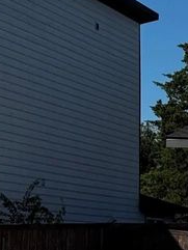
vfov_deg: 9.7
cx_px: 490
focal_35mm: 204
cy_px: 207
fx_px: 1476
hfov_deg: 6.8
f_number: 1.78
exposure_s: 1/7937
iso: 80
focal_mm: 6.76
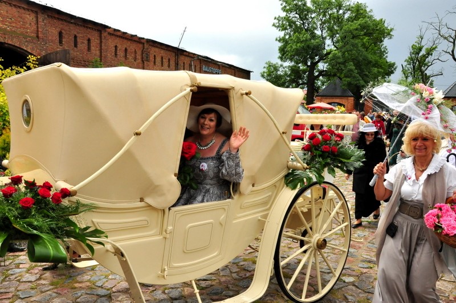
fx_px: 399
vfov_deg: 41.6
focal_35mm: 32
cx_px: 228
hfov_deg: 59.5
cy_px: 152
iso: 800
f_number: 13
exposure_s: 1/640
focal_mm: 21
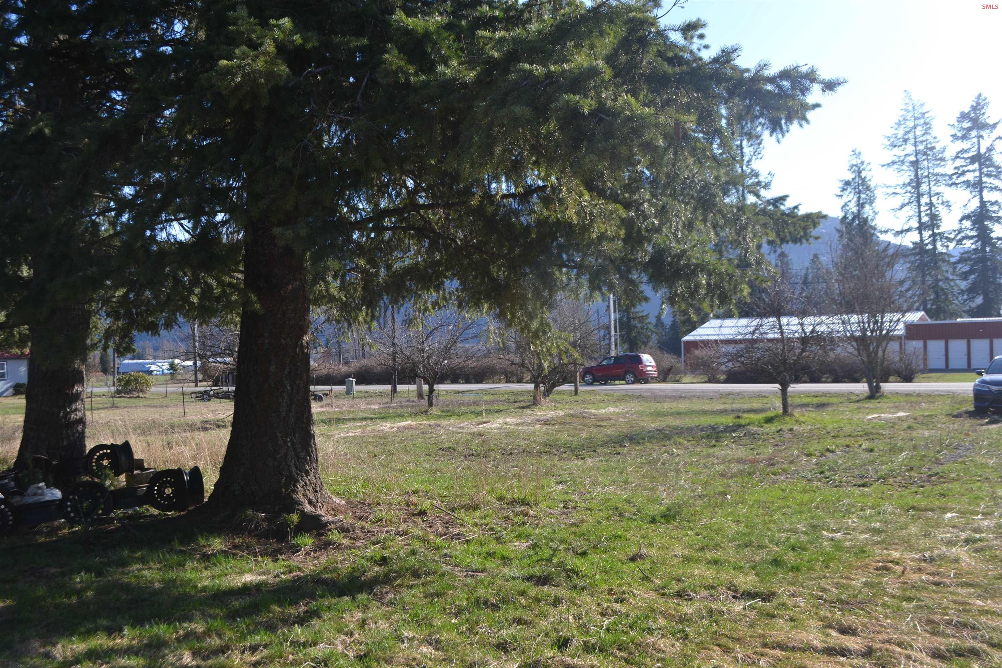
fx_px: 918
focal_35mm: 33
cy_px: 334
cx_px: 501
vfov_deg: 40.0
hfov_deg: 57.2
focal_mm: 22
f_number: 6.3
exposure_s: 1/160
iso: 100
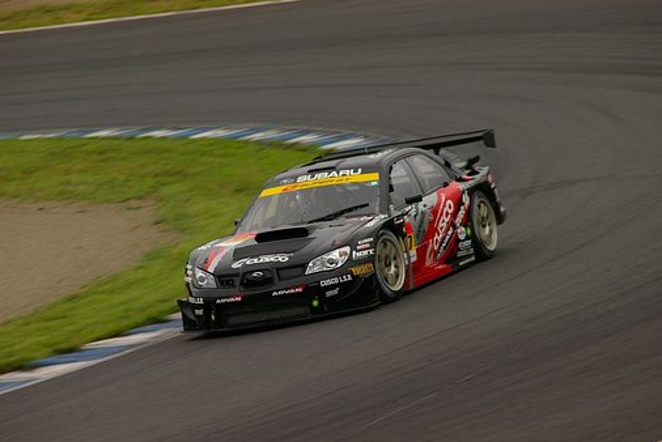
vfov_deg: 4.5
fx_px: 5575
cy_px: 221
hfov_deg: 6.8
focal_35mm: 303
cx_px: 331
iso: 200
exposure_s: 1/160
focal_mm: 200
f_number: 8
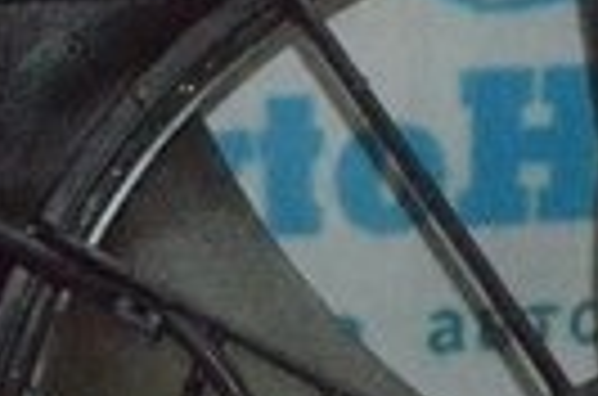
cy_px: 623
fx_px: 3447
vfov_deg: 6.5
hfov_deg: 9.7
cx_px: -189
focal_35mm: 208
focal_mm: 18
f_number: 16
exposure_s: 1/200
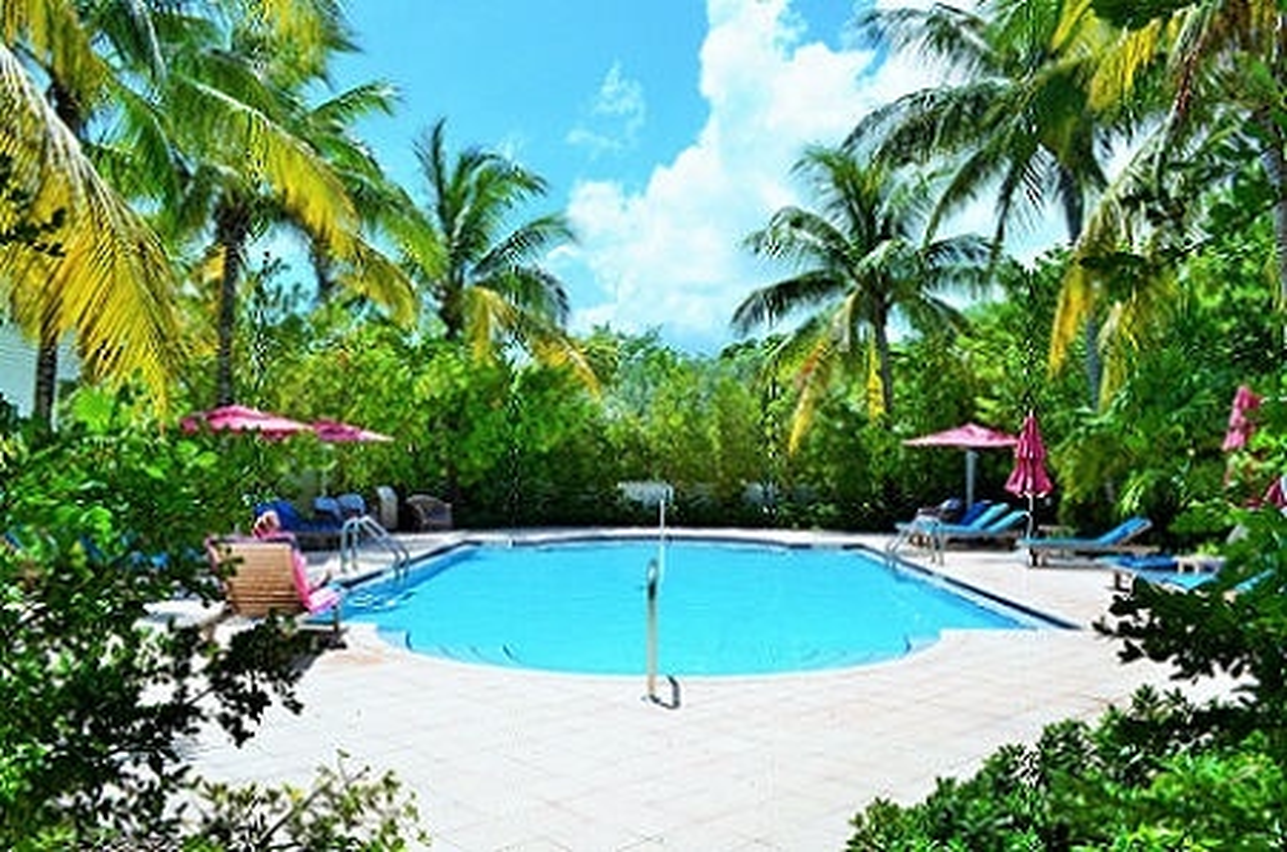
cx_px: 644
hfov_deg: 67.5
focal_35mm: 27
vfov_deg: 47.7
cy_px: 426
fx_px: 963
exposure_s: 1/400
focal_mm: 18
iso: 400
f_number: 11
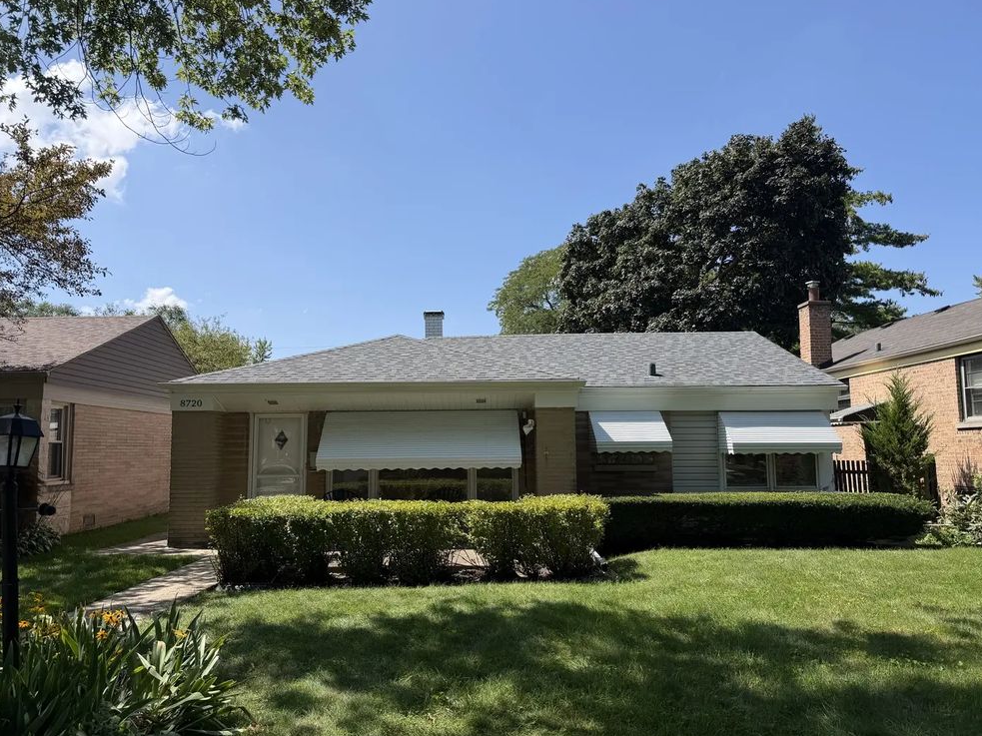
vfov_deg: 54.9
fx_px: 709
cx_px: 476
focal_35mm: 25
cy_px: 378
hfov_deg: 69.4
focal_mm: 6.76
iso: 80
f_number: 1.78
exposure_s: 1/4167
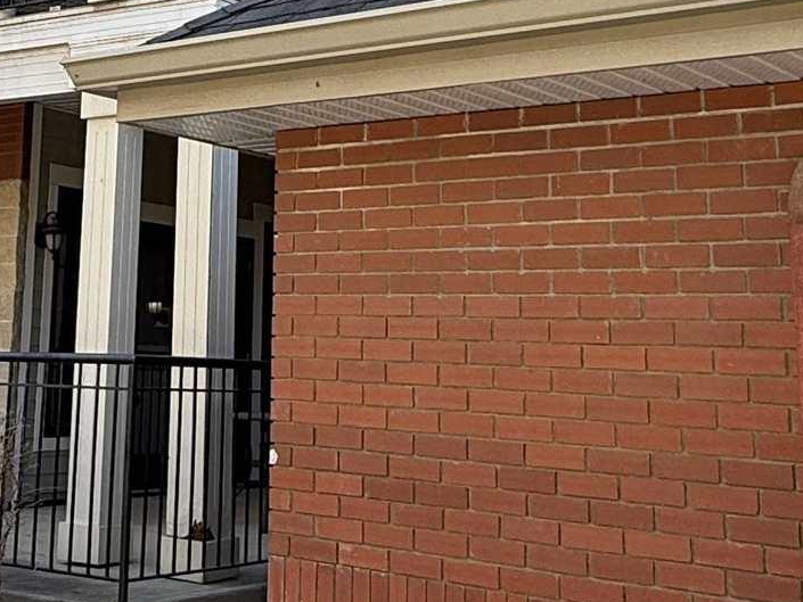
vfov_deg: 22.9
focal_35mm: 61
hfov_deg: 31.2
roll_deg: -2.1
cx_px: 208
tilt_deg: +15.8
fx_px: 1415
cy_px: -23
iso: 50
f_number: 2.2
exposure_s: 1/363
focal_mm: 2.22
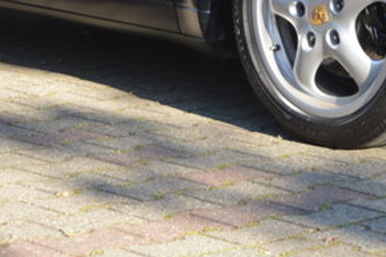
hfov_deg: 10.2
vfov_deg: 6.7
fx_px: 2154
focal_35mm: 201
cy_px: -144
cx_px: 313
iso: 100
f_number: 5.6
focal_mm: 38
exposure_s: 1/125
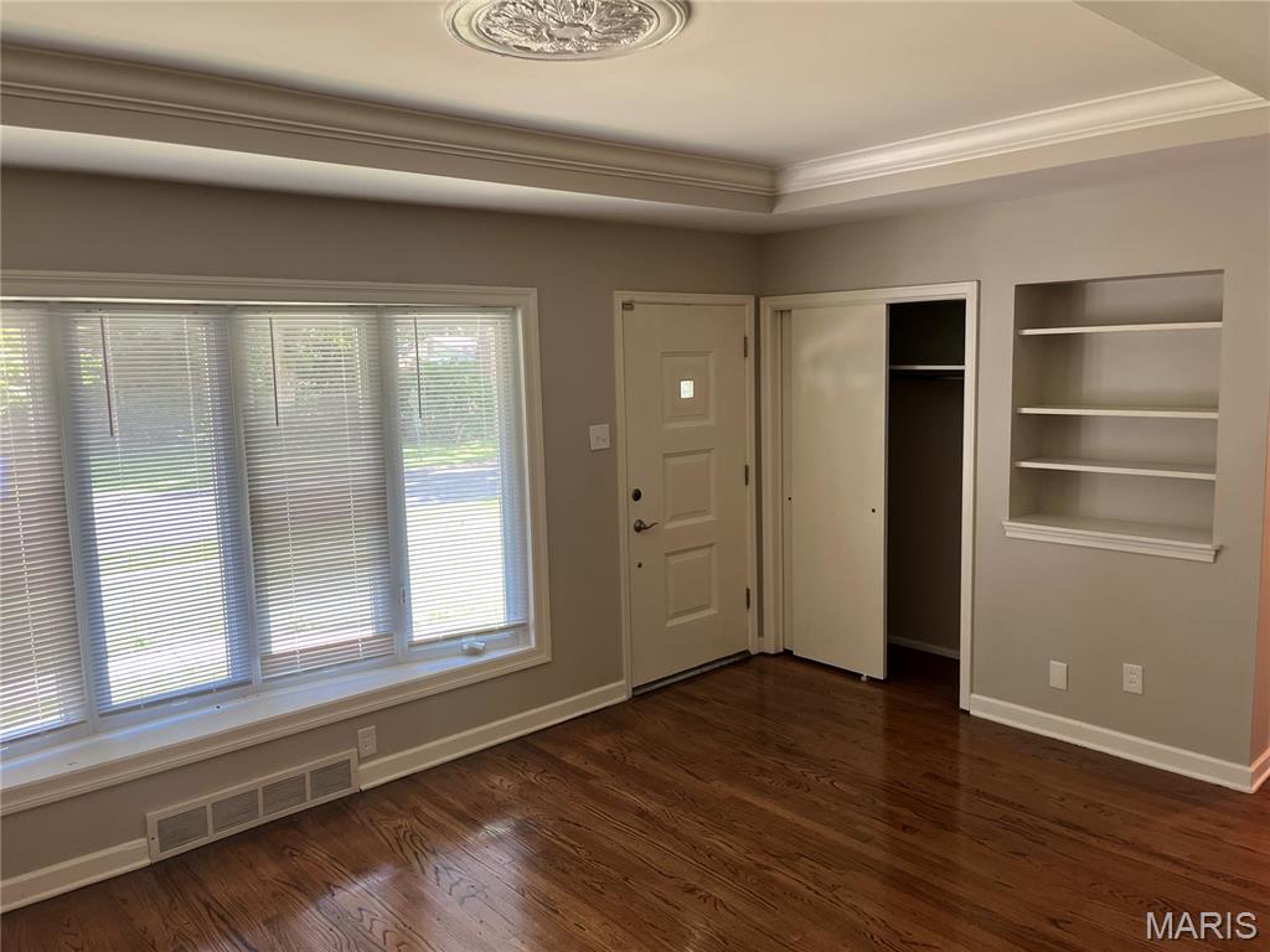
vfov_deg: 53.1
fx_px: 954
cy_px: 476
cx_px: 635
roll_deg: +1.6
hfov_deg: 67.3
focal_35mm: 26
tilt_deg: -6.7
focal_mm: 5.1
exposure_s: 1/120
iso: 100
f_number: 1.6
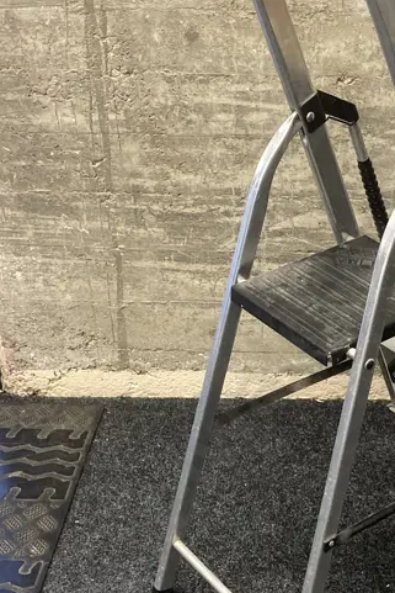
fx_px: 1020
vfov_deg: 32.4
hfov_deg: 21.6
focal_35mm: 62
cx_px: 322
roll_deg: -1.7
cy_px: 307
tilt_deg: -28.1
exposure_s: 1/50
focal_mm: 3.99
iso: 160
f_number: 1.8
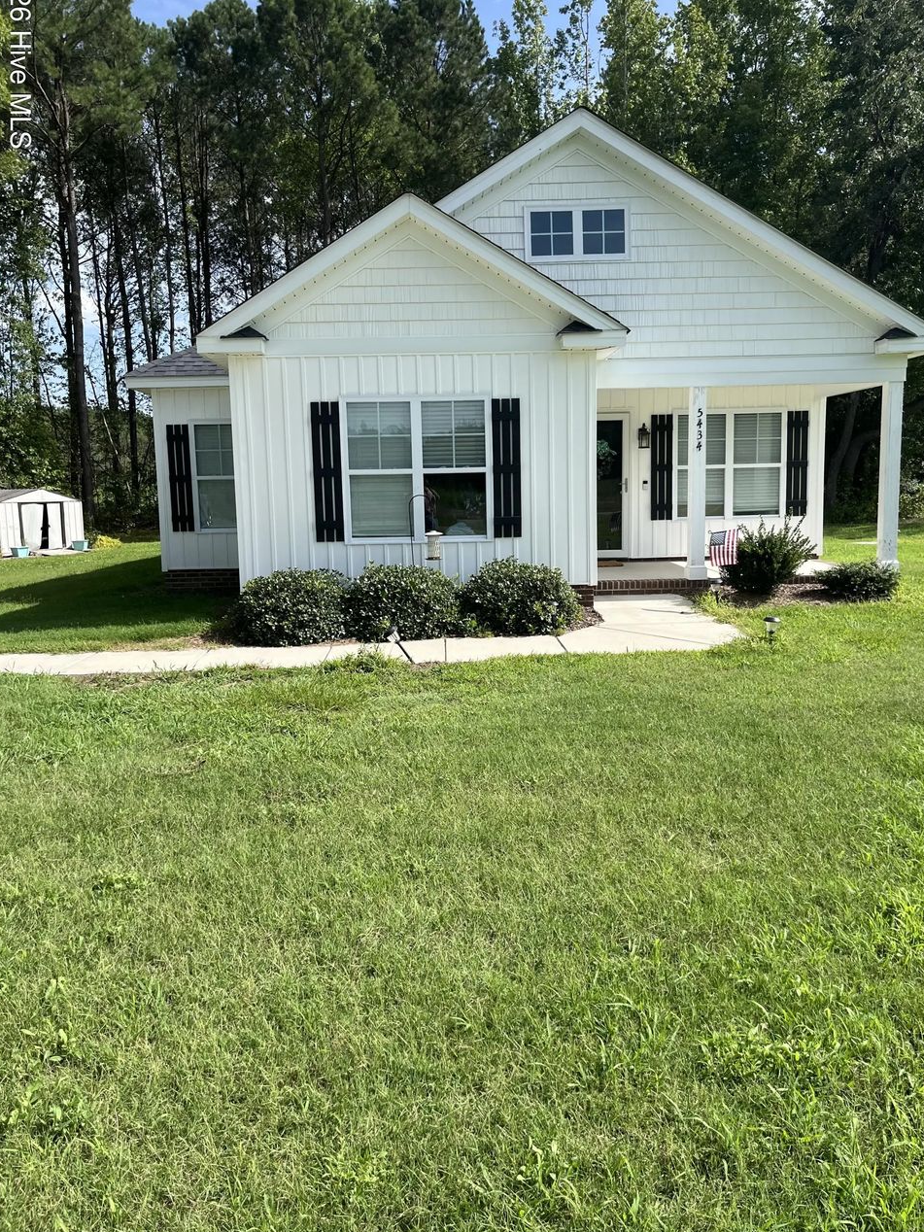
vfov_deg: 63.4
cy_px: 600
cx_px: 472
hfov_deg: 49.7
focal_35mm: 28
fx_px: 997
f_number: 1.6
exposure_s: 1/2571
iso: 50
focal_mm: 5.1
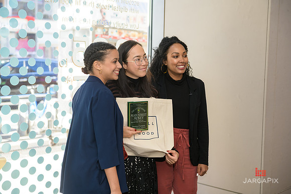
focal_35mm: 55
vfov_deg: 24.6
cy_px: 97
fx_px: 445
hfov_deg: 36.2
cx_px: 146
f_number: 3.2
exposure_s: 1/125
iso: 200
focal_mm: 55
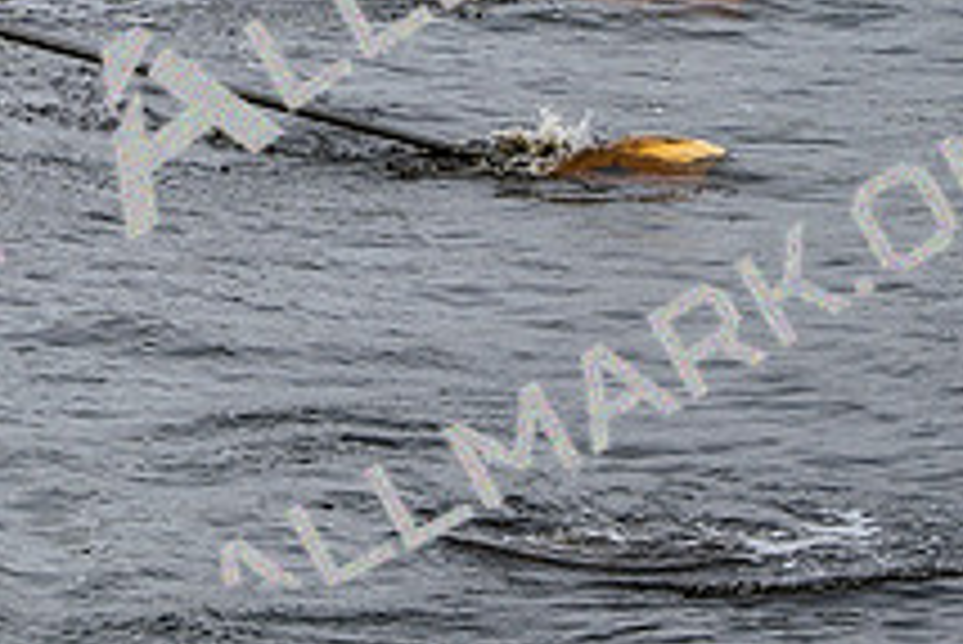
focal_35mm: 814
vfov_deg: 1.7
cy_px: -187
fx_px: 21788
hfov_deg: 2.5
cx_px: -284
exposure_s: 1/2000
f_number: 2.8
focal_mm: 200
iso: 160
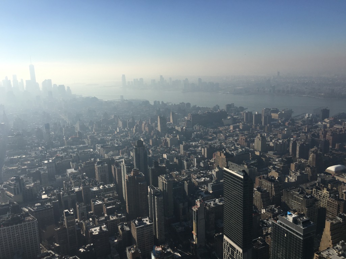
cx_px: 173
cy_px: 130
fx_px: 290
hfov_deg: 61.7
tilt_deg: -11.2
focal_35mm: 29
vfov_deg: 48.2
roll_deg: +2.4
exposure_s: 1/2959
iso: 25
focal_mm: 4.15
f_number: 2.2
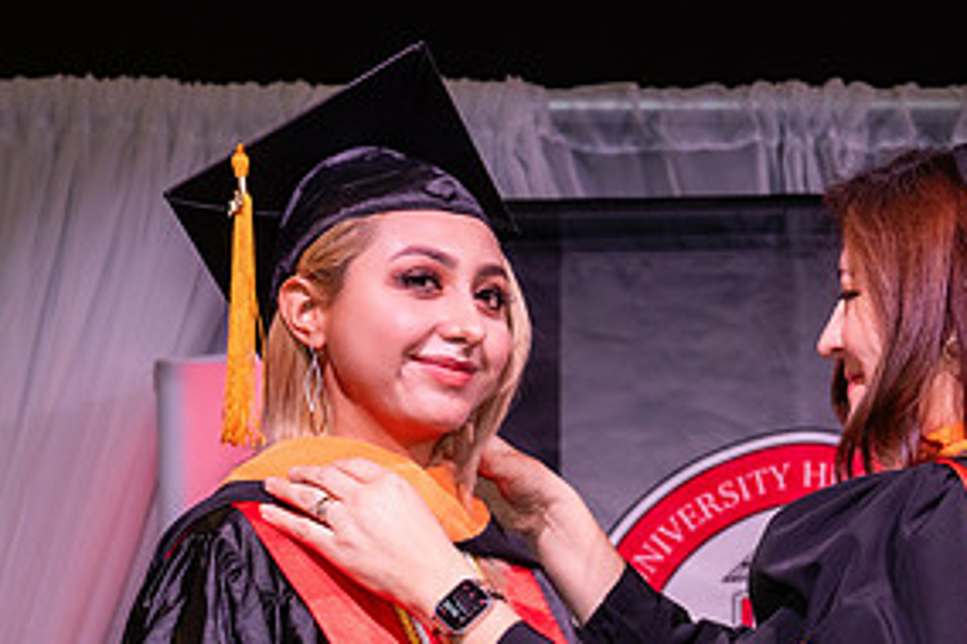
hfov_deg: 11.6
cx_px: 553
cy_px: 644
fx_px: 4751
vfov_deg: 7.7
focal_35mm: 177
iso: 1250
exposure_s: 1/160
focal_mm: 70
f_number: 5.6
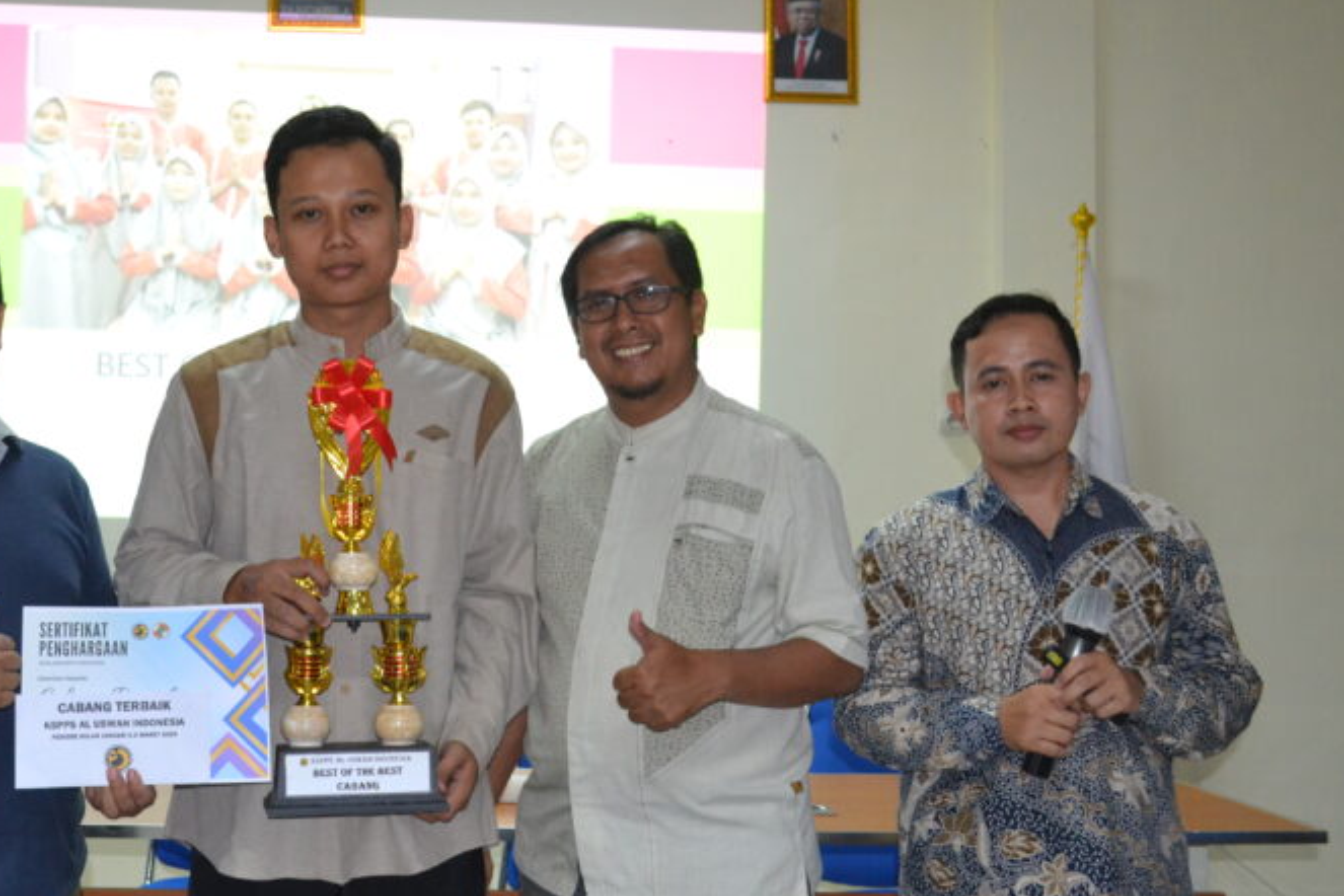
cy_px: 360
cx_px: 426
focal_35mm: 51
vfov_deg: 26.4
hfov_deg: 38.4
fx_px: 1904
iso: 1400
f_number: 3.8
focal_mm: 22
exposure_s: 1/60
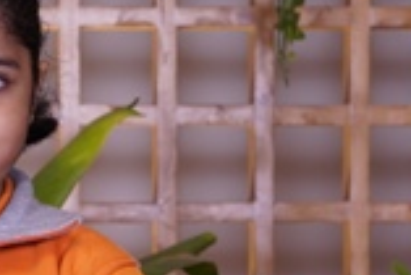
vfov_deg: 7.5
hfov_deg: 11.1
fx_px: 2091
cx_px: -21
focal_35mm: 183
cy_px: 245
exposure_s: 1/125
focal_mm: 43
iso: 400
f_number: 4.5
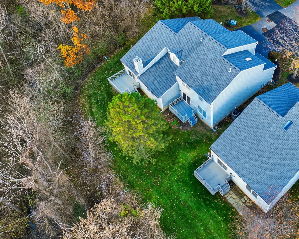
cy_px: 90
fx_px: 310
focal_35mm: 35
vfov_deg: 41.9
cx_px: 209
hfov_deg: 50.2
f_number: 2.8
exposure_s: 1/400
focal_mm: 12.3
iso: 110
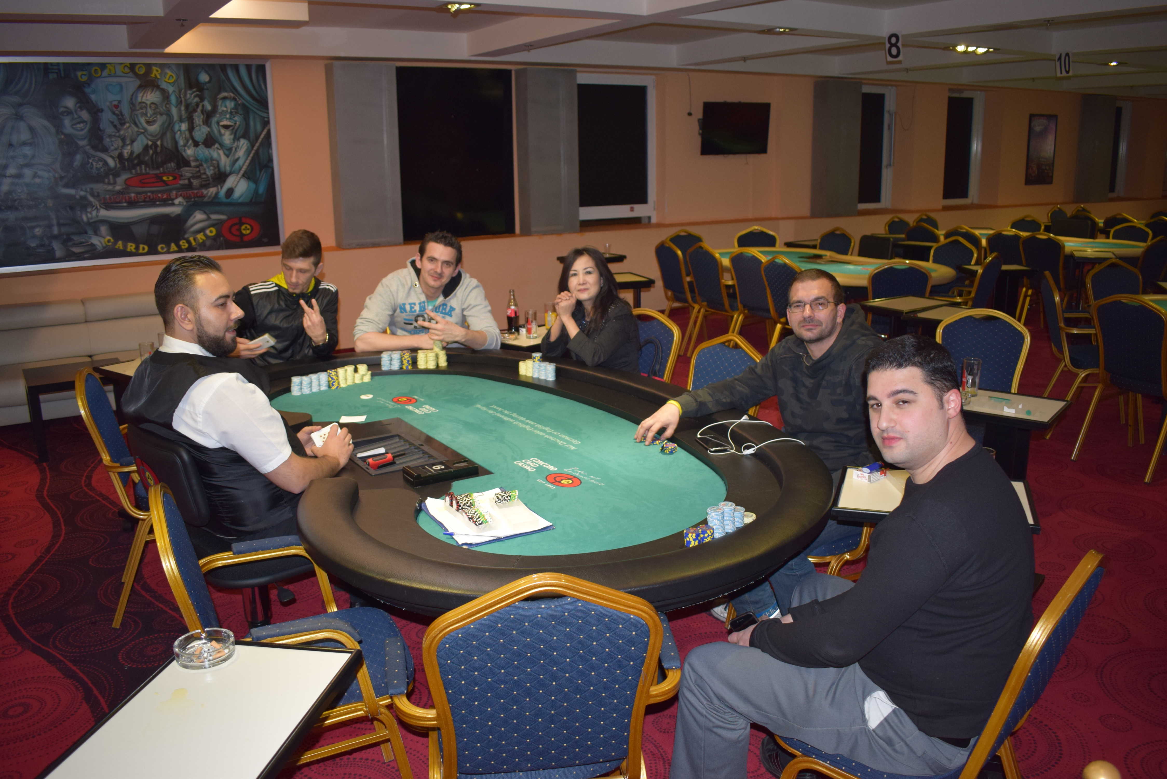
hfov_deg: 61.9
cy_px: 390
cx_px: 584
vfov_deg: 43.6
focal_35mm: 30
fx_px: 973
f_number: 3.5
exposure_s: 1/30
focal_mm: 20
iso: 800
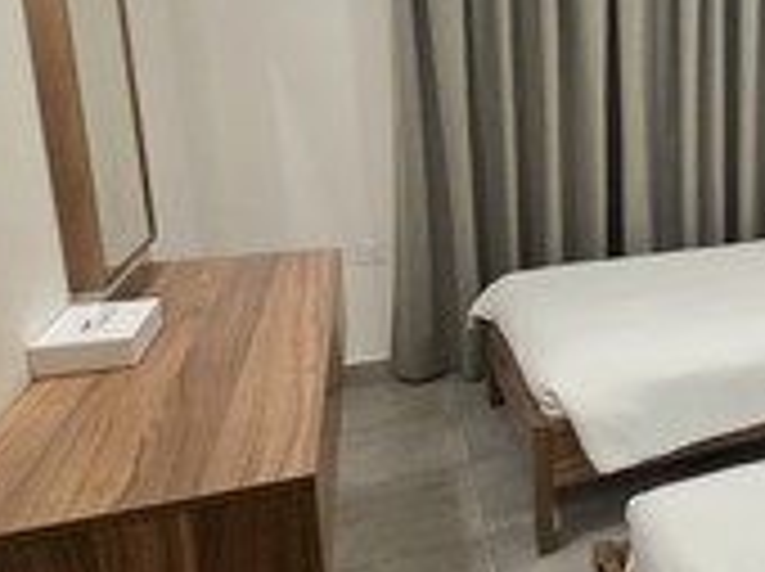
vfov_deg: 40.3
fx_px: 772
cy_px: 214
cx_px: 893
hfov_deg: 39.7
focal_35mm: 35
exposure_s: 1/50
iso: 800
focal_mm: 2.2
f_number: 1.9
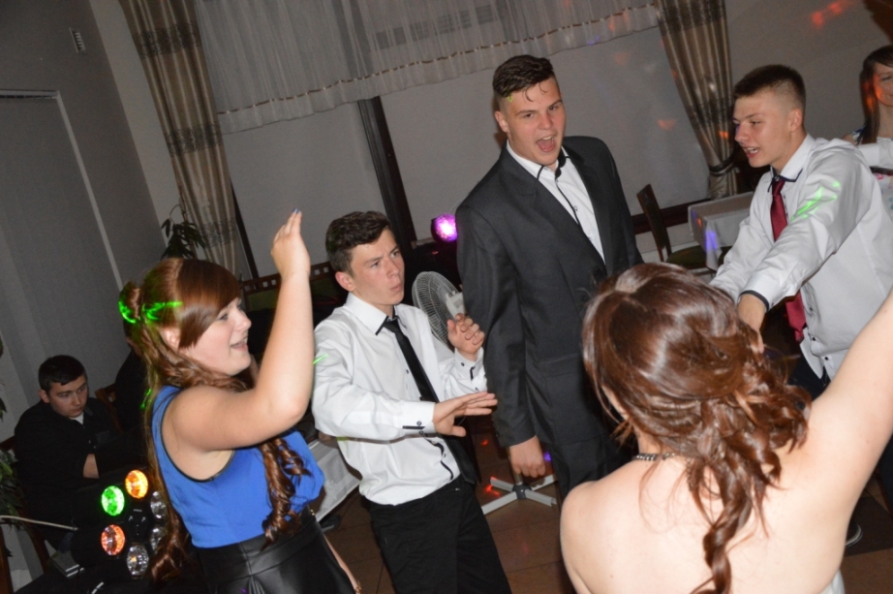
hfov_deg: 49.6
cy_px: 297
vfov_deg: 34.1
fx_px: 967
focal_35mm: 39
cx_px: 446
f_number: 4
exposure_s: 1/60
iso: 3200
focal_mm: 26
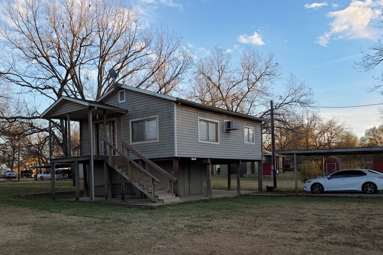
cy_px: 161
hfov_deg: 58.7
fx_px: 340
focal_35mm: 32
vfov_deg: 40.8
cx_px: 181
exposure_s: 1/234
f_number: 2.4
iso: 50
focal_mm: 4.3
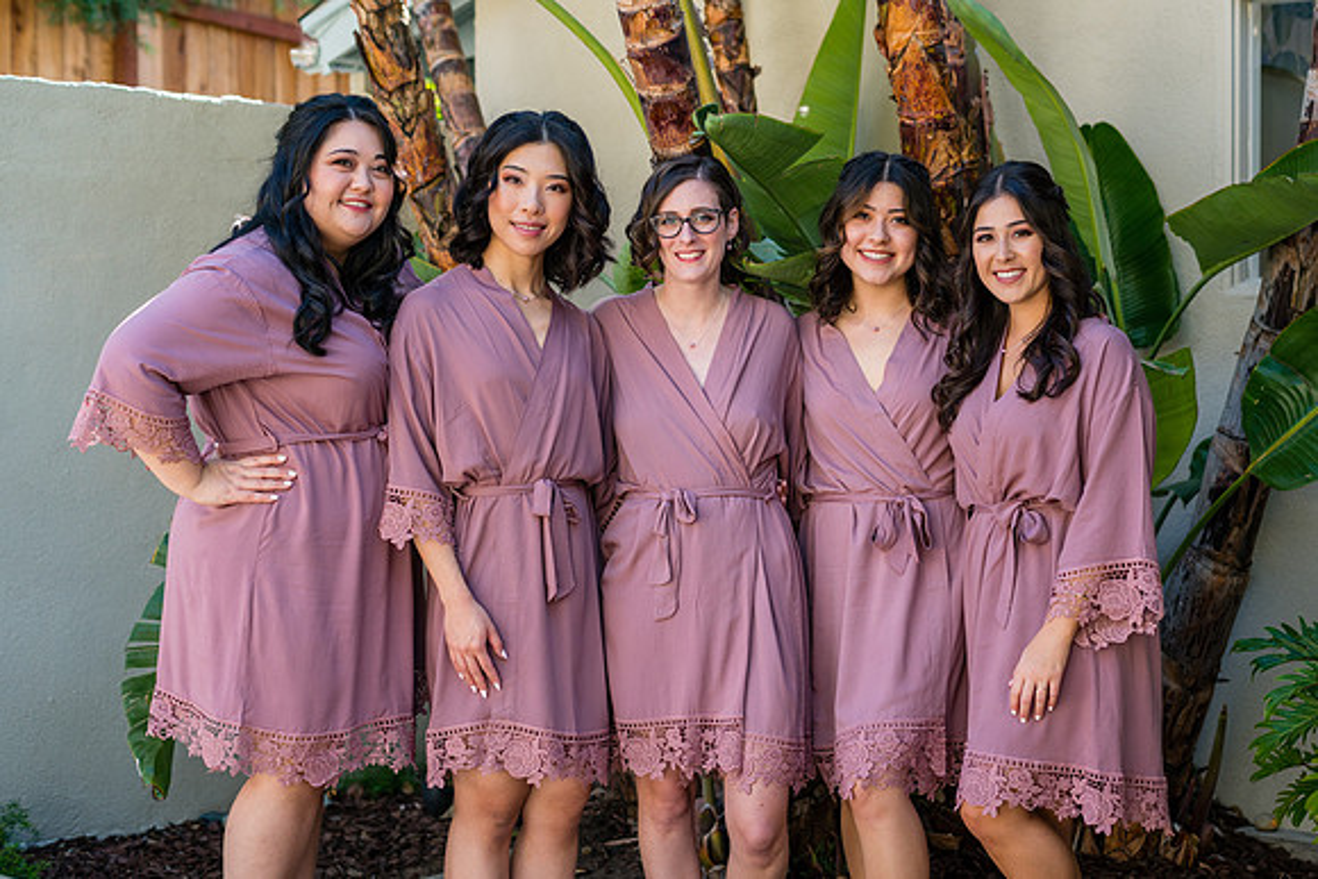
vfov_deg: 24.2
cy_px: 440
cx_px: 738
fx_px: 2049
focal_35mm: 56
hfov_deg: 35.6
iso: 200
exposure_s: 1/640
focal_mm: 50
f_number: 2.8
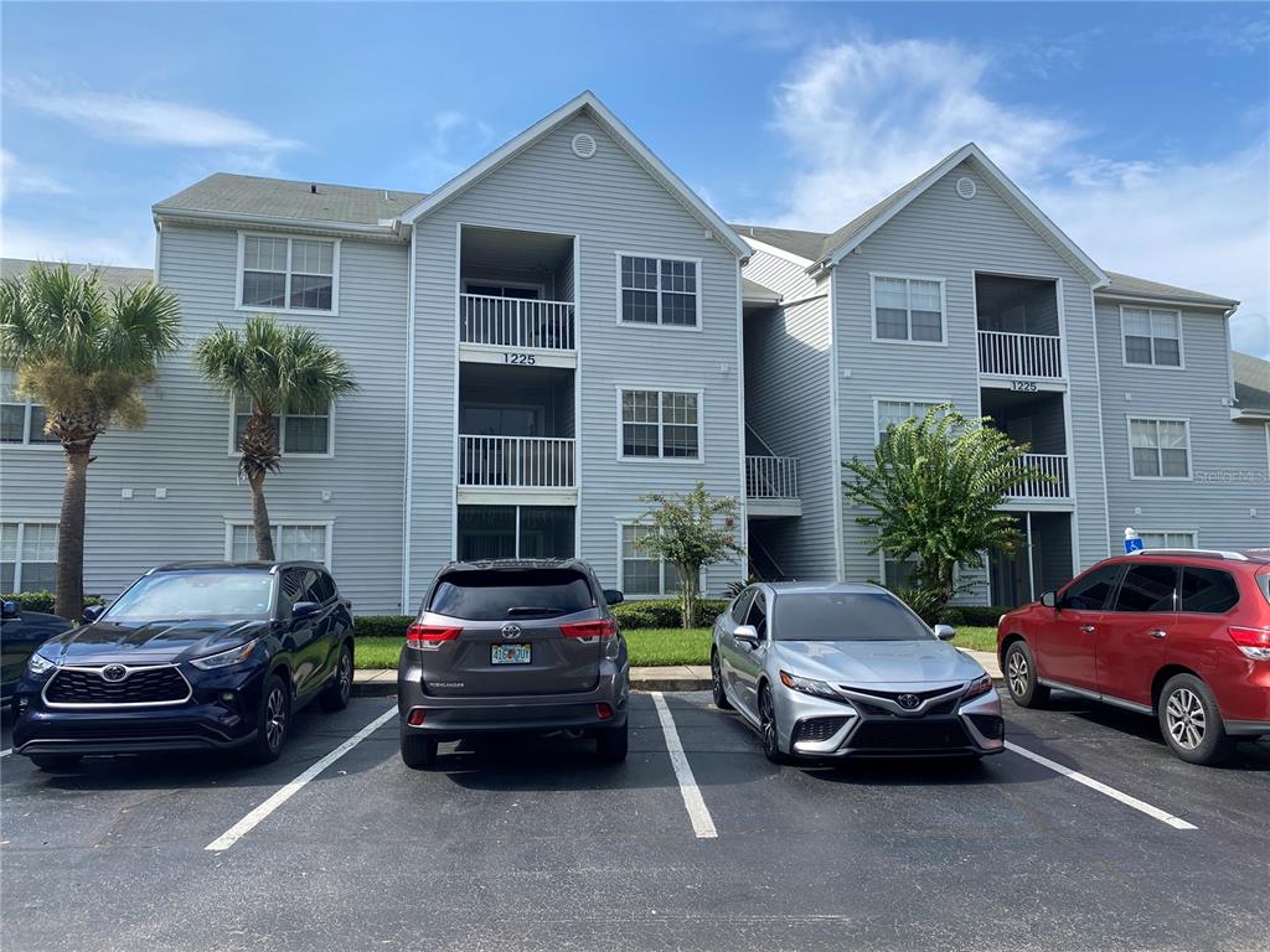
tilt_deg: +7.5
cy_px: 476
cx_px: 635
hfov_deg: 67.3
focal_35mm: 26
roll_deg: +0.4
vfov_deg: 53.1
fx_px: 954
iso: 32
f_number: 1.8
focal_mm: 4.25
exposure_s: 1/2105
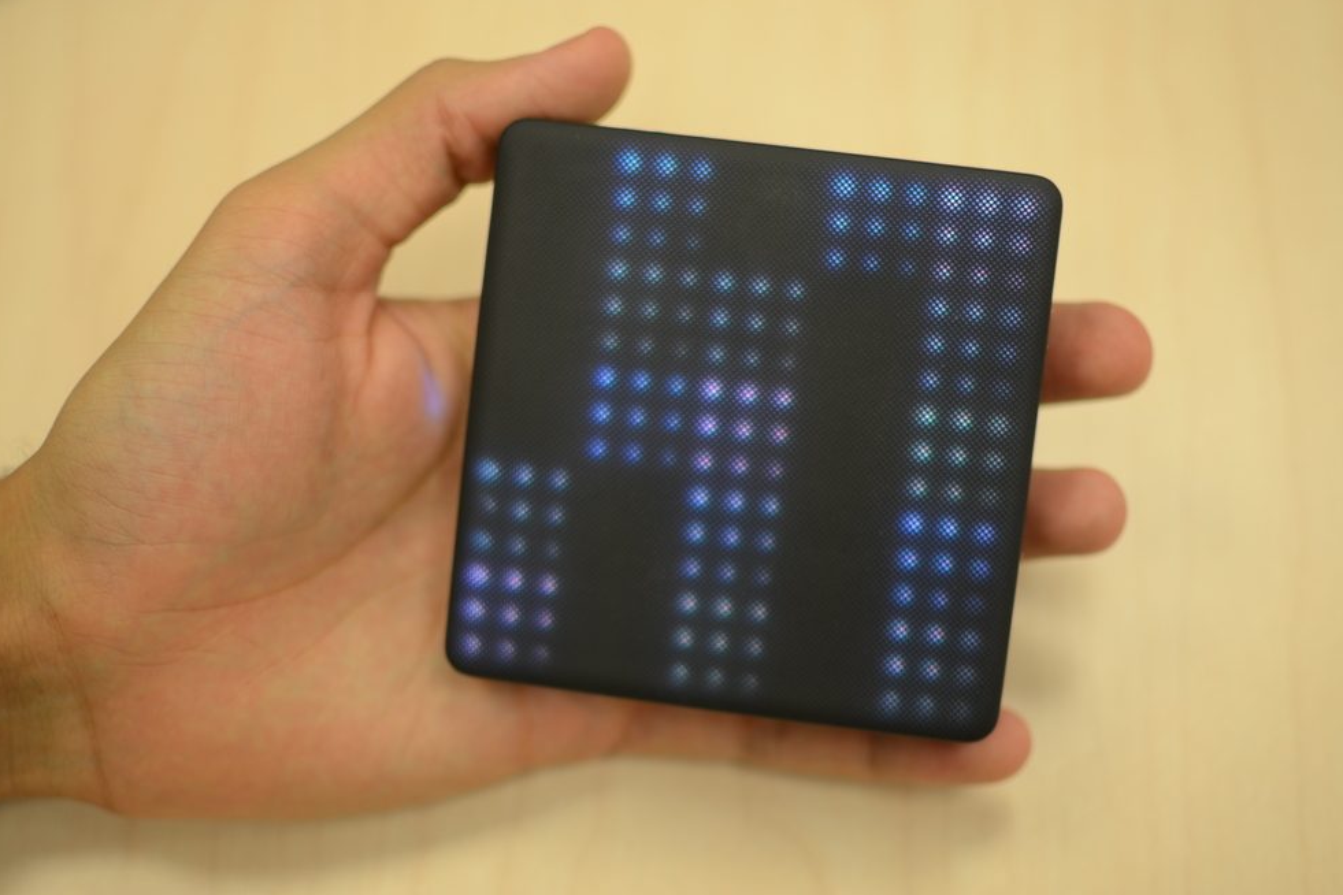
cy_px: 443
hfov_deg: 37.2
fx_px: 1996
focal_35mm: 54
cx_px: 671
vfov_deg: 25.3
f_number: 1.8
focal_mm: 35
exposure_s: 1/100
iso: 125
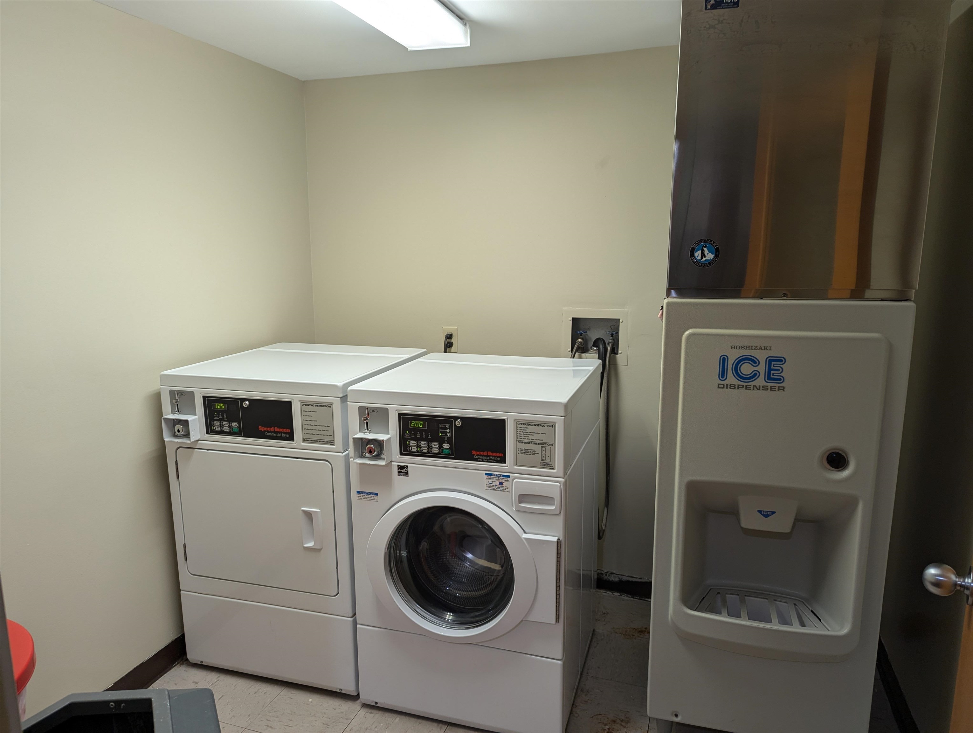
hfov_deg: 71.5
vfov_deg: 56.9
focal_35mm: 24
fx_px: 676
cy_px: 366
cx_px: 486
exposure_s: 1/30
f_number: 1.85
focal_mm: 6.81
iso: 45
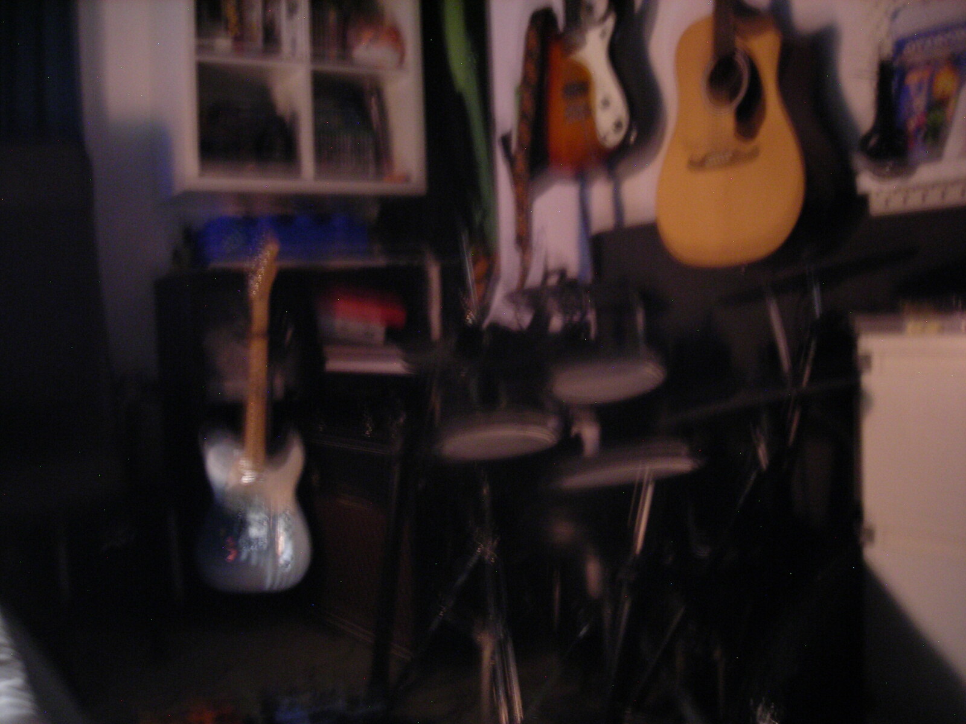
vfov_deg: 37.7
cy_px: 362
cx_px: 483
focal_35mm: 38
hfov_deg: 49.0
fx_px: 1060
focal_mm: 6.3
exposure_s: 2
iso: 200
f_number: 3.2
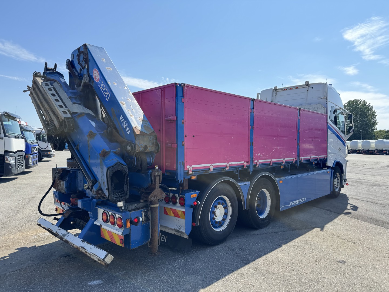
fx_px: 270
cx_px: 194
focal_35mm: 24
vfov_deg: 56.8
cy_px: 146
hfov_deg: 71.6
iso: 80
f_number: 1.78
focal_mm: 6.76
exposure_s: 1/925
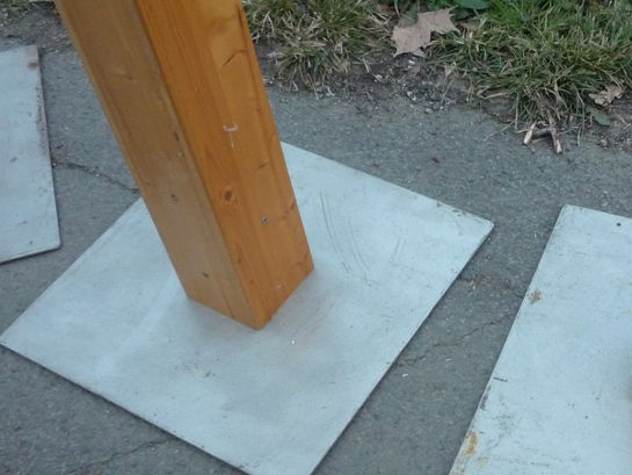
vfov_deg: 26.0
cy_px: 390
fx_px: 1004
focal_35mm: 55
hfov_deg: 33.9
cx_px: 506
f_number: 3.3
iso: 400
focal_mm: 5.2
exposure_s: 1/250
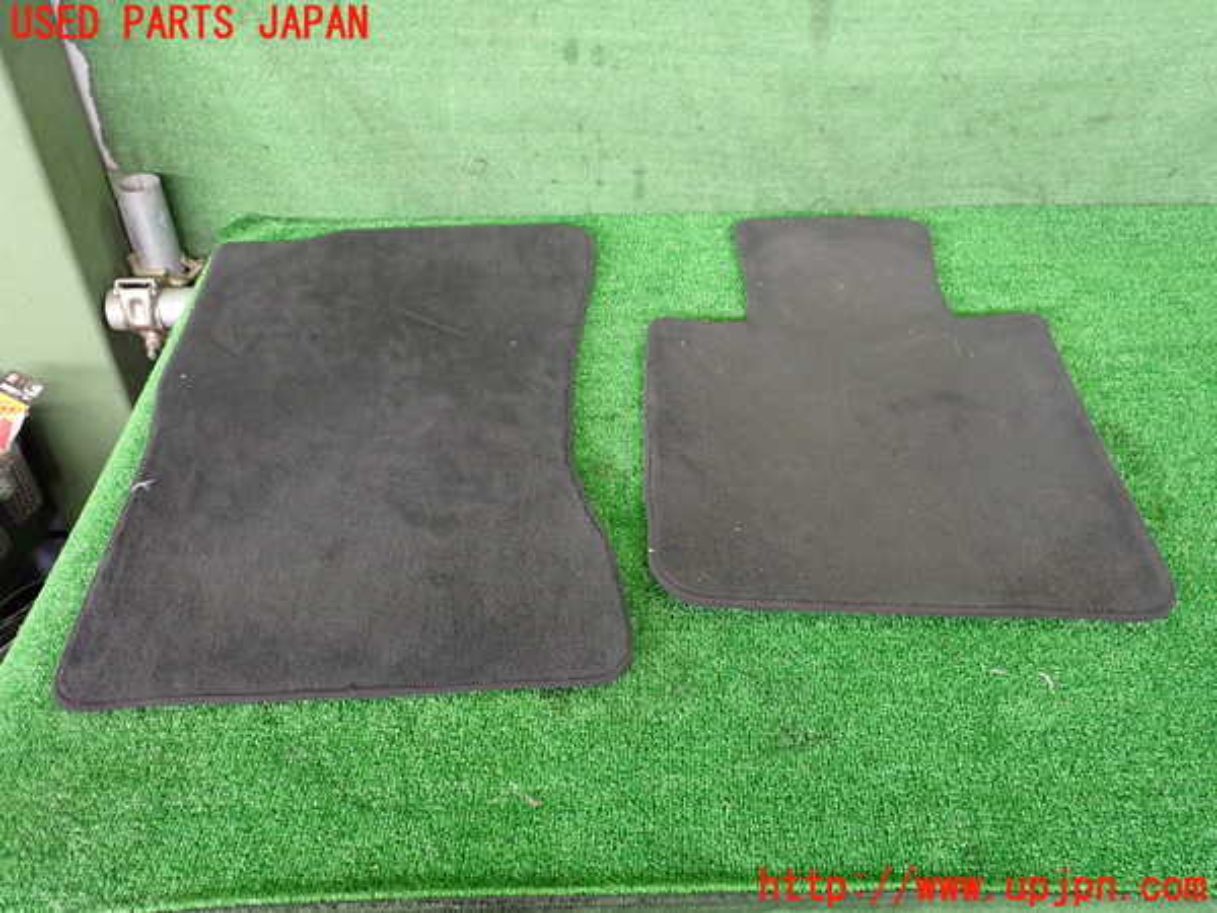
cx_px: 608
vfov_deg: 46.8
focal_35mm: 30
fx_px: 1055
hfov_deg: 60.0
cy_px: 456
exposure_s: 1/30
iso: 500
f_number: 2.3
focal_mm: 5.4
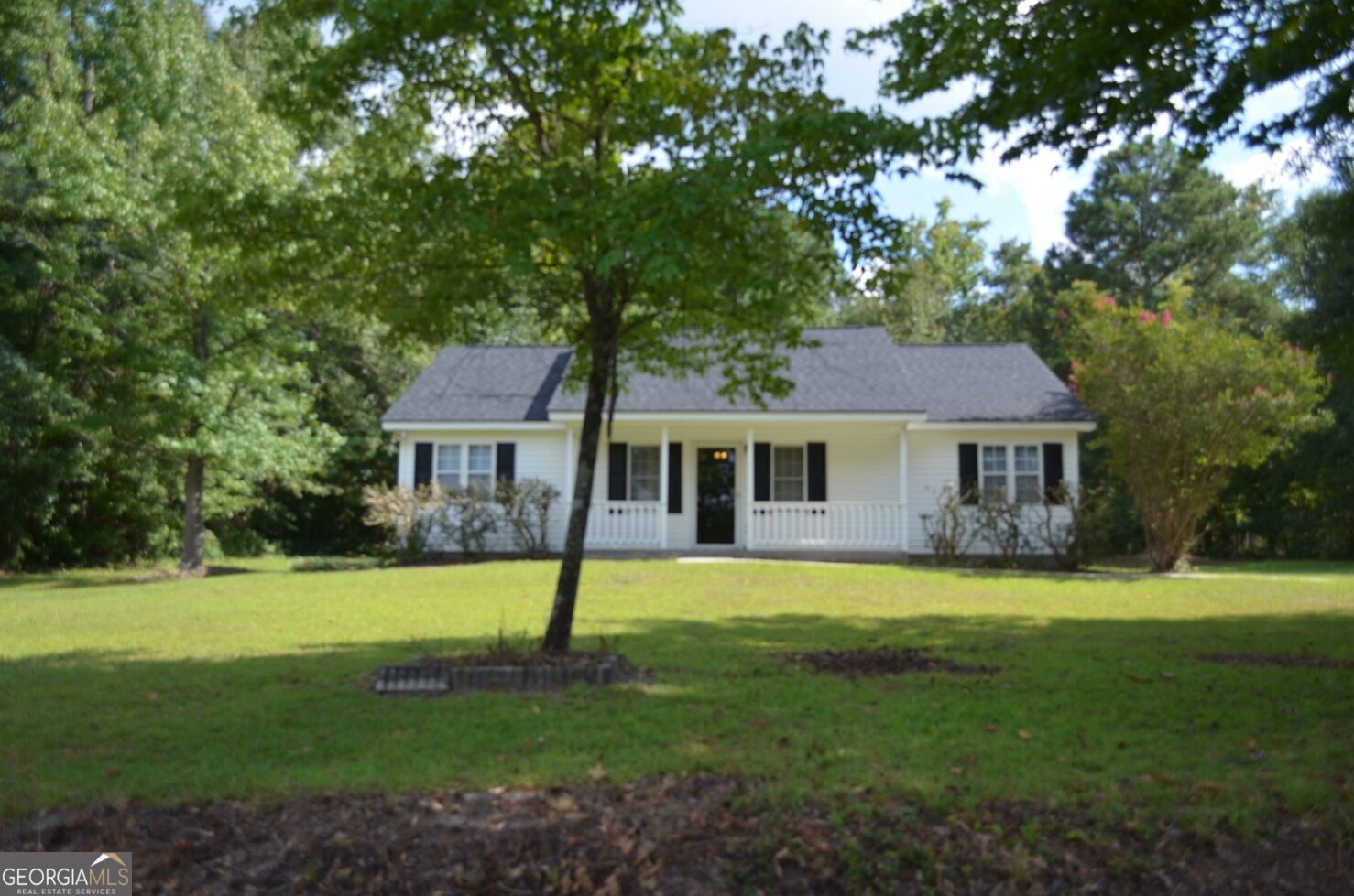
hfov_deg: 62.0
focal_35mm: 30
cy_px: 448
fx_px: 1126
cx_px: 677
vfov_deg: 43.4
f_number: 3.8
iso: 125
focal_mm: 20
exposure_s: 1/500
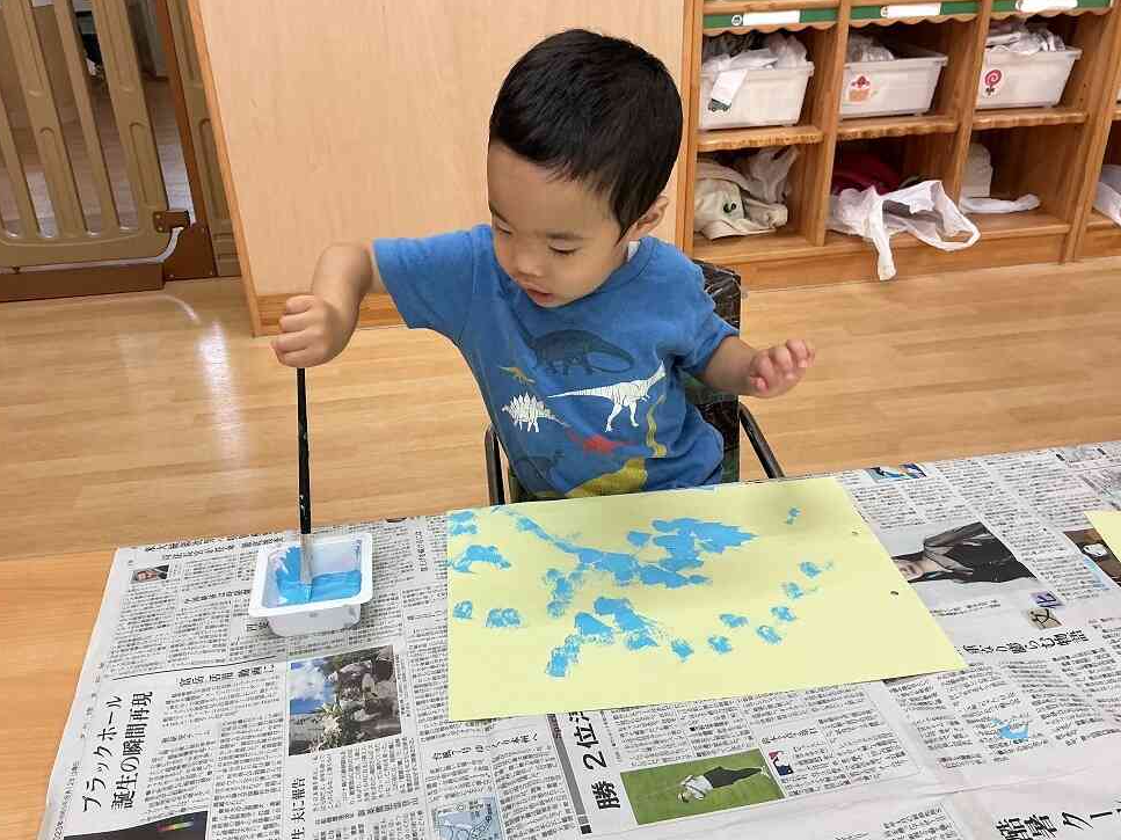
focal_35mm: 30
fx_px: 971
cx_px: 551
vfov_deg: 46.8
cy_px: 412
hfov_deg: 60.0
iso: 64
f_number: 1.8
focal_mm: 3
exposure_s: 1/120
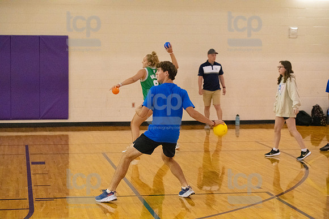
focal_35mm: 86
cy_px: 110
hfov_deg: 23.6
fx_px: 786
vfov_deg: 15.9
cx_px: 164
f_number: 4
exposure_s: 1/800
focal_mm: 86
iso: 10000
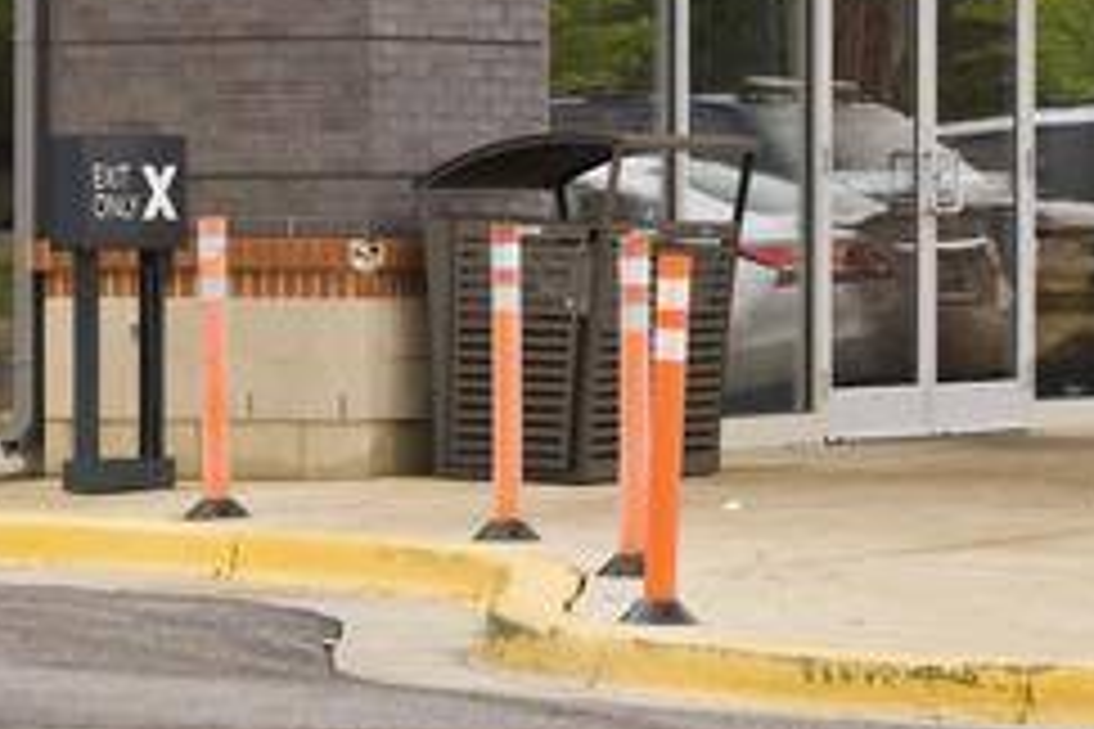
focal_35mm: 223
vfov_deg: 6.1
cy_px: -549
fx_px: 6776
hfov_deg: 9.1
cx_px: 1261
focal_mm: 53
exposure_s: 1/100
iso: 100
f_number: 5.6
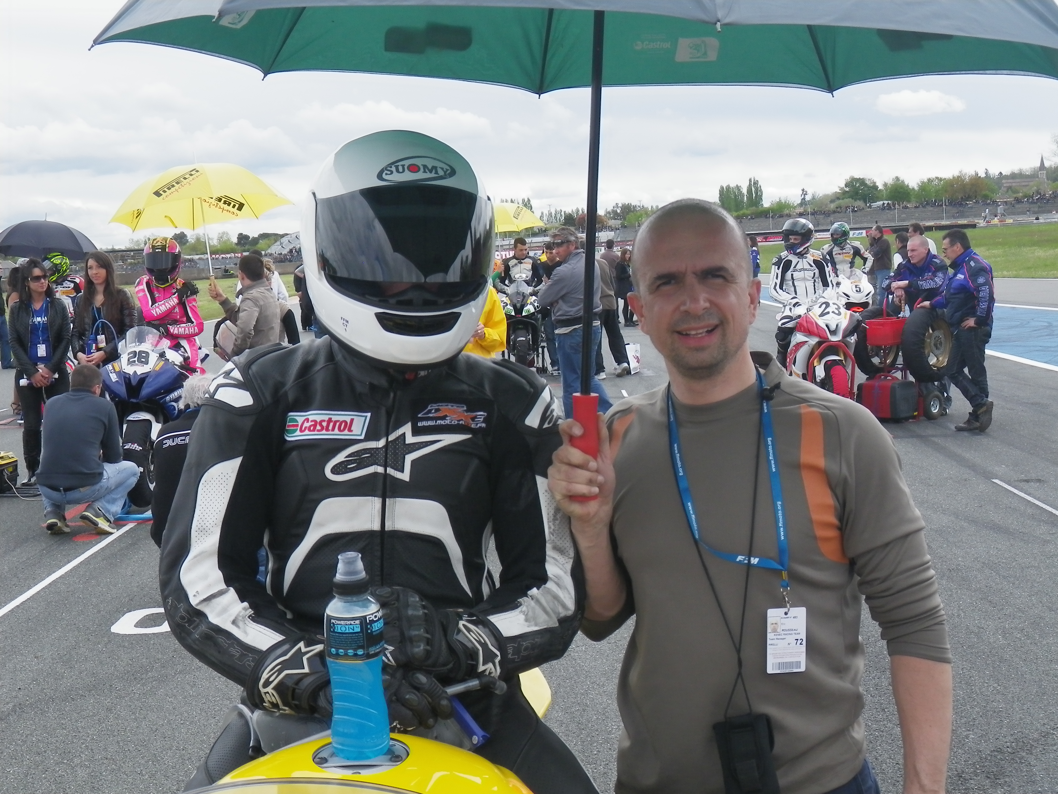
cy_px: 397
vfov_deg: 28.6
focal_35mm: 51
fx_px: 1559
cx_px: 529
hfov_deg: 37.5
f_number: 5.3
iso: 160
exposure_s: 1/400
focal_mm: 9.1
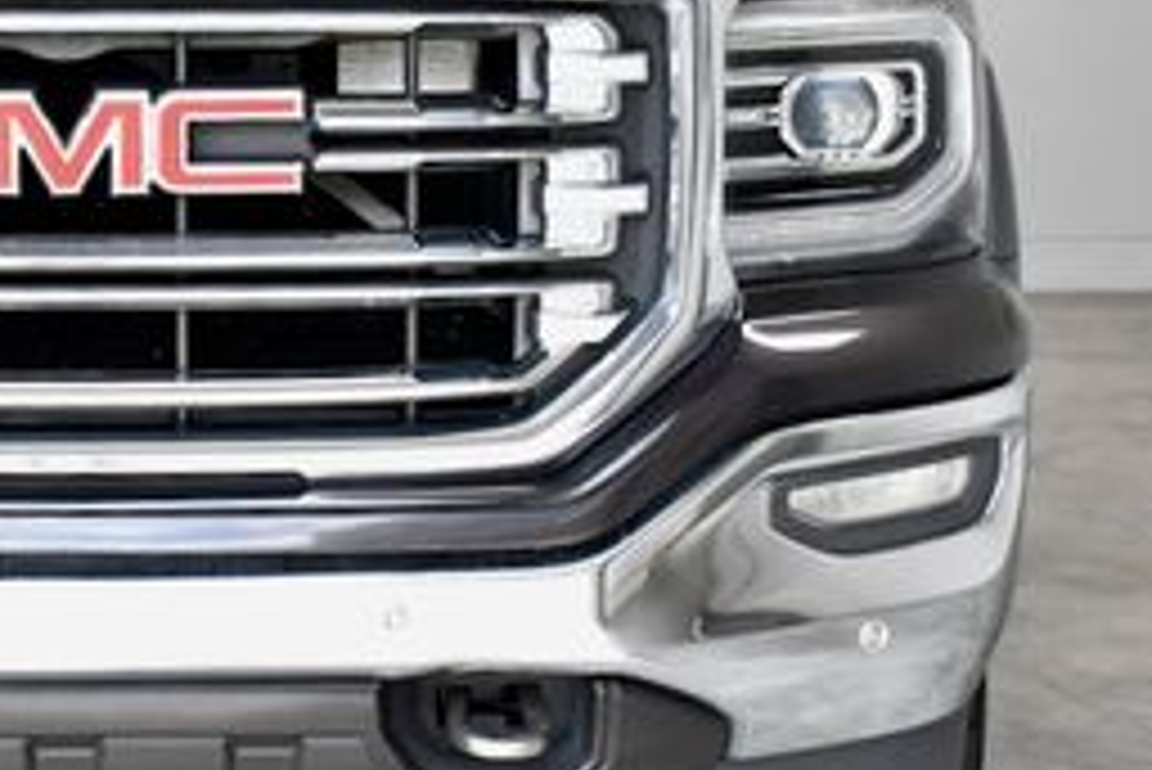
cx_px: 104
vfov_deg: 13.6
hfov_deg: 20.0
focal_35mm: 100
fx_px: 3202
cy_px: 173
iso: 2500
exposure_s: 1/2000
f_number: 4.5
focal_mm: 27
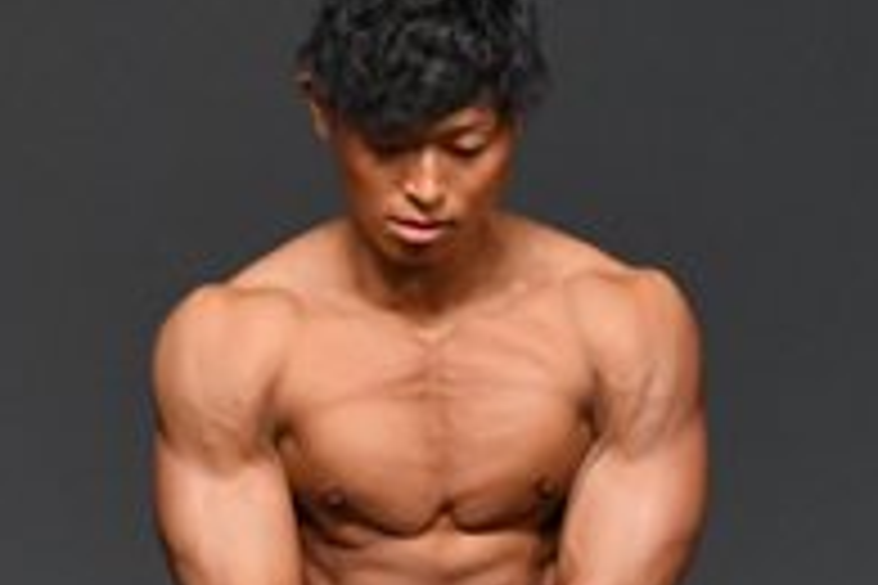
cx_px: 471
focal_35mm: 1372
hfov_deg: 1.5
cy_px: 765
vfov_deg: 1.0
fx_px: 33459
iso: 2000
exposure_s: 1/400
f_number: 5.6
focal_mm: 230
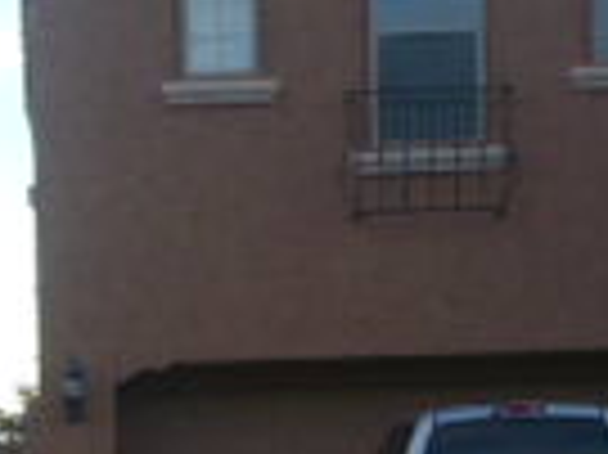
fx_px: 2913
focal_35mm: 166
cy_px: 966
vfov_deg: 8.4
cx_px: -234
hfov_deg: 11.5
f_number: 2.8
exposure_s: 1/200
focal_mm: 5.8
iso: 100
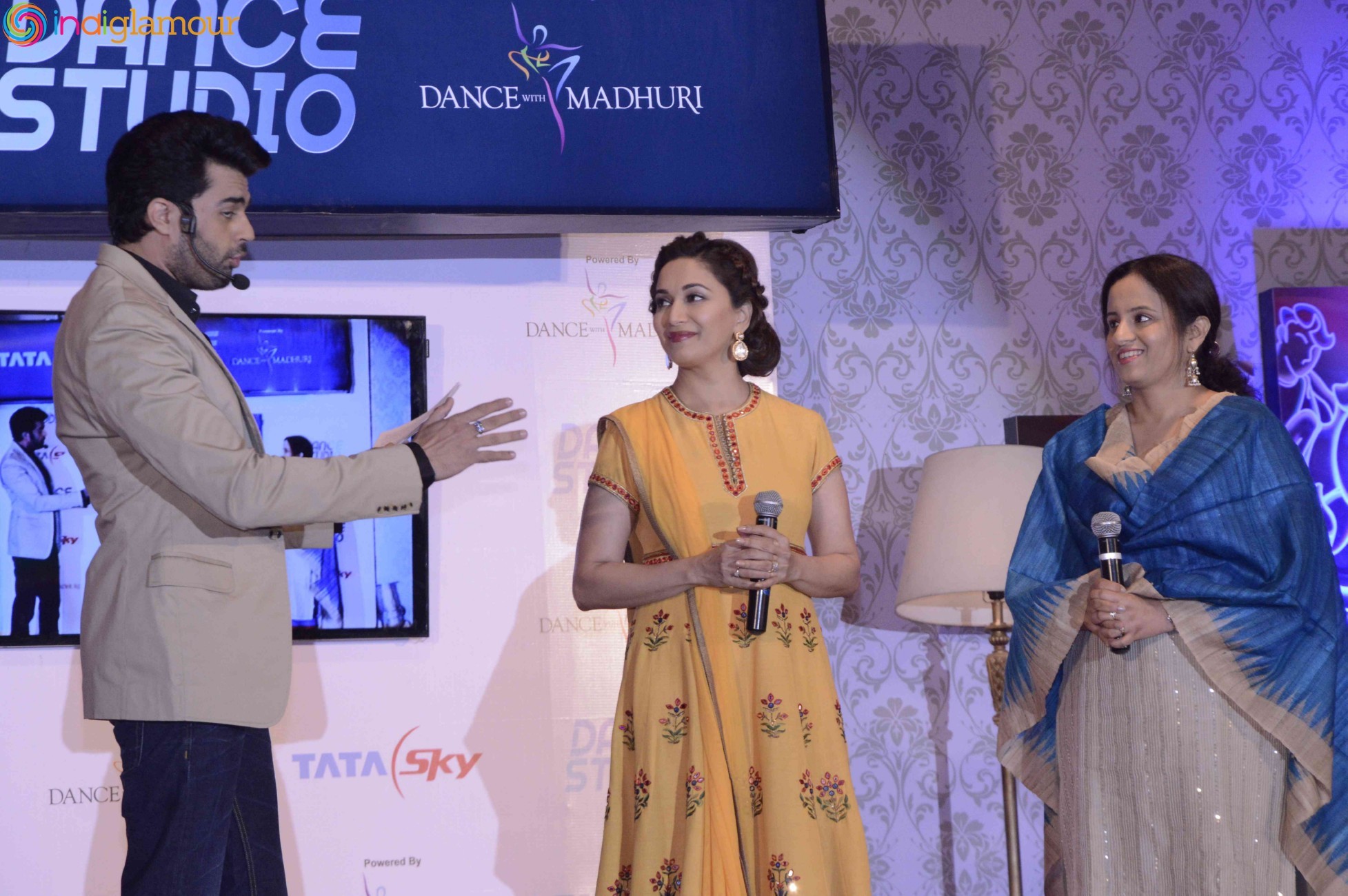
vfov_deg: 8.7
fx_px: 5892
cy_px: 448
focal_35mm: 158
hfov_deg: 13.1
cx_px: 674
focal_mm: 105
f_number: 9
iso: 1600
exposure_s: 1/160
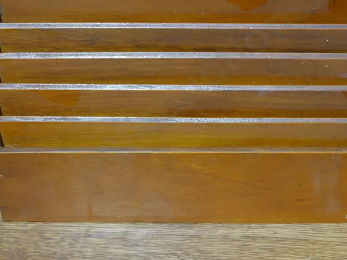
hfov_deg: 27.4
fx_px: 712
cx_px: 194
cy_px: 87
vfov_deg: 20.7
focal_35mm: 71
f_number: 5.1
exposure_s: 1/60
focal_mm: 23
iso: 1000
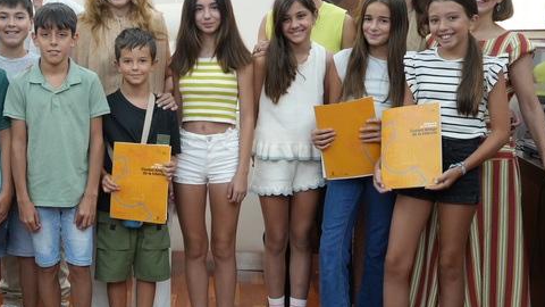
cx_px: 116
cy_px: 123
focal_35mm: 75
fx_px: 1084
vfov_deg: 16.1
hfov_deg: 27.7
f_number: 4
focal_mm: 43
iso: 2000
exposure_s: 1/160
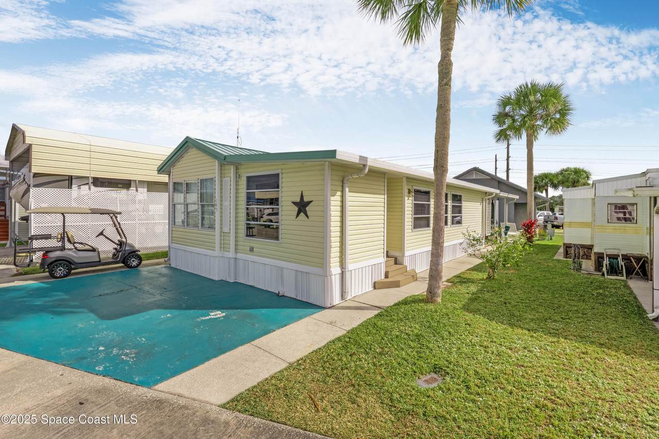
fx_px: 302
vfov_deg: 72.0
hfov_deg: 95.0
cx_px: 330
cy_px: 220
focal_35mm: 16
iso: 250
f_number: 9
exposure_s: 1/4000
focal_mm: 11
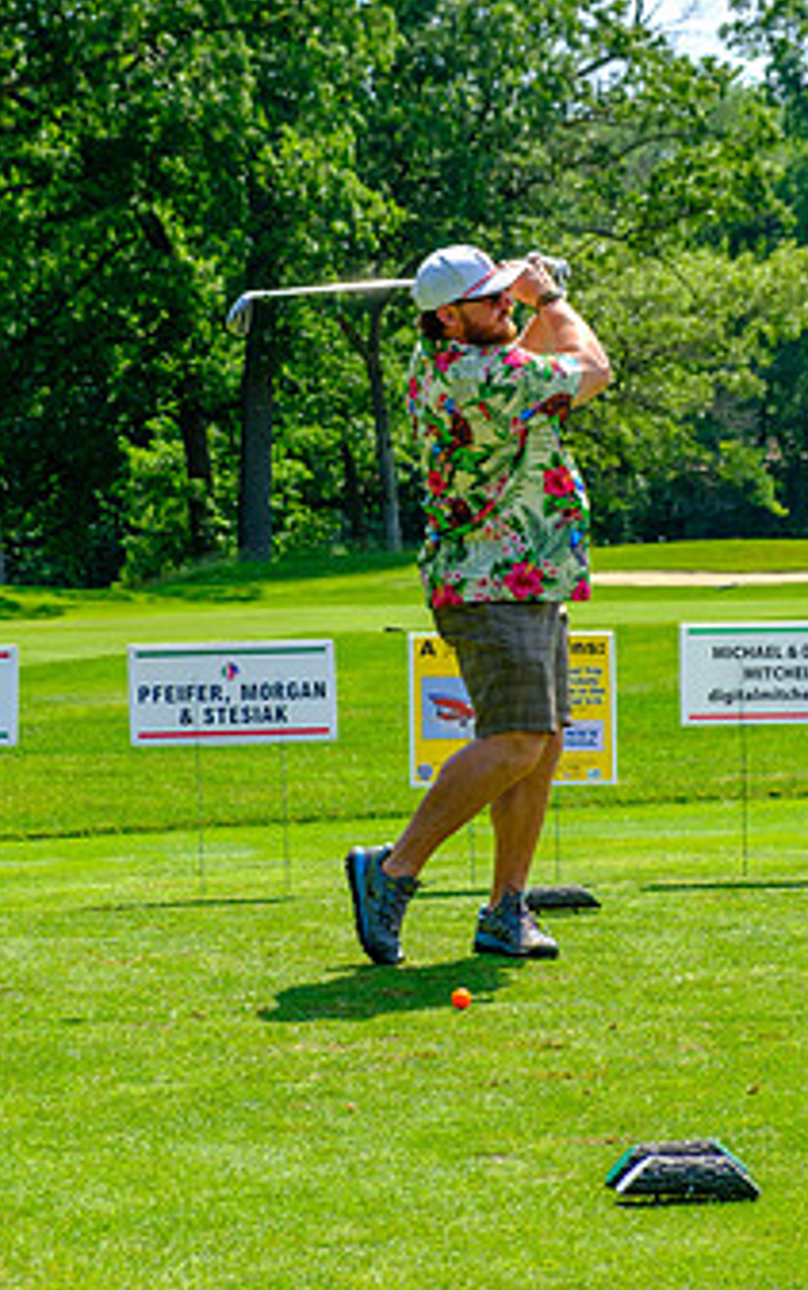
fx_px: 3976
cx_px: 437
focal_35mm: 113
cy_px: 639
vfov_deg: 18.4
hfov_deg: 11.6
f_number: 5.6
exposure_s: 1/320
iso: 200
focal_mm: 55
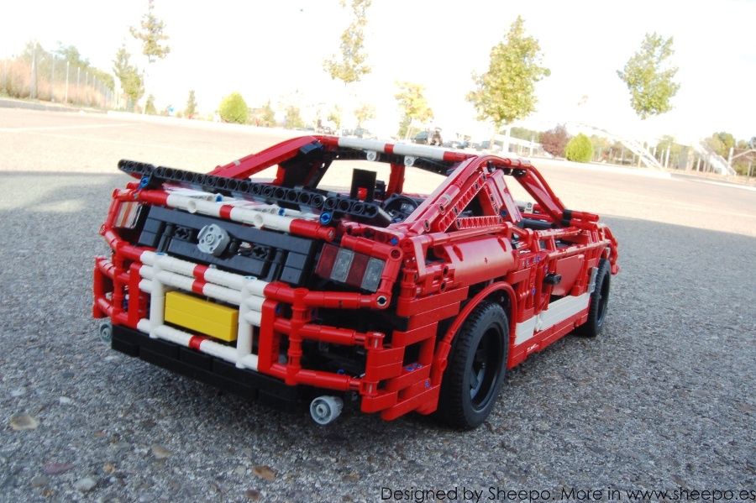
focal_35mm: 34
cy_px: 252
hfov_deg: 55.1
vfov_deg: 38.3
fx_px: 724
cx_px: 378
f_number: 25
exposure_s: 1/10
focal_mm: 23
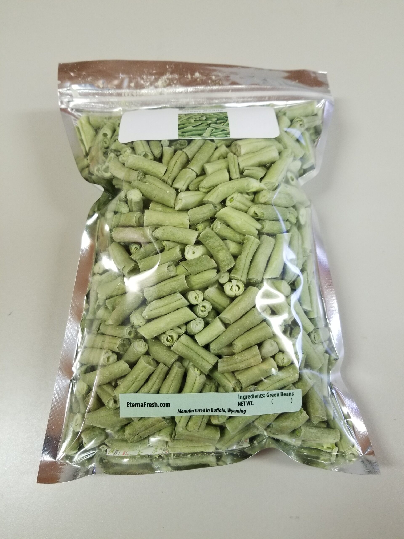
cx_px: 202
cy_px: 270
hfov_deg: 53.1
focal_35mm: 26
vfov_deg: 67.3
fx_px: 405
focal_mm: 4.3
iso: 200
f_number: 1.7
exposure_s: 1/40
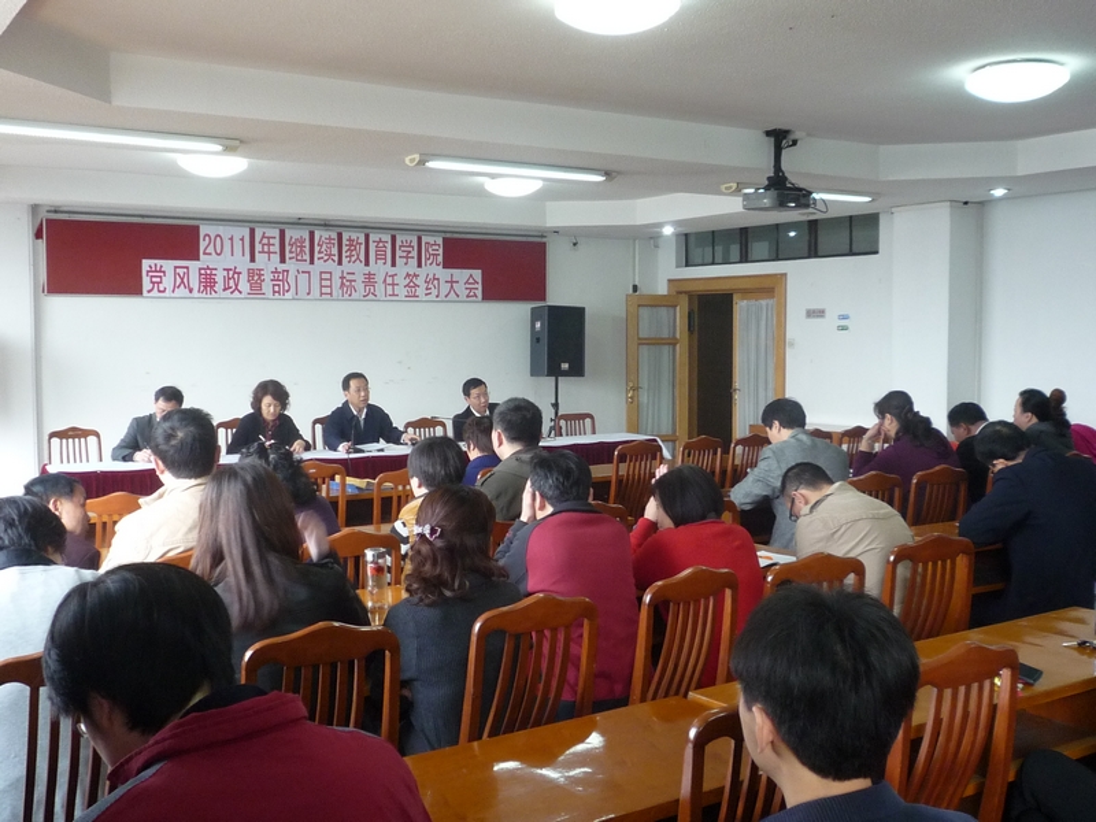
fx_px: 1171
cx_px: 548
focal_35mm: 37
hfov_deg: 50.1
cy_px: 411
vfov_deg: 38.7
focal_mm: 4.5
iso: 200
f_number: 2.8
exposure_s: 1/30
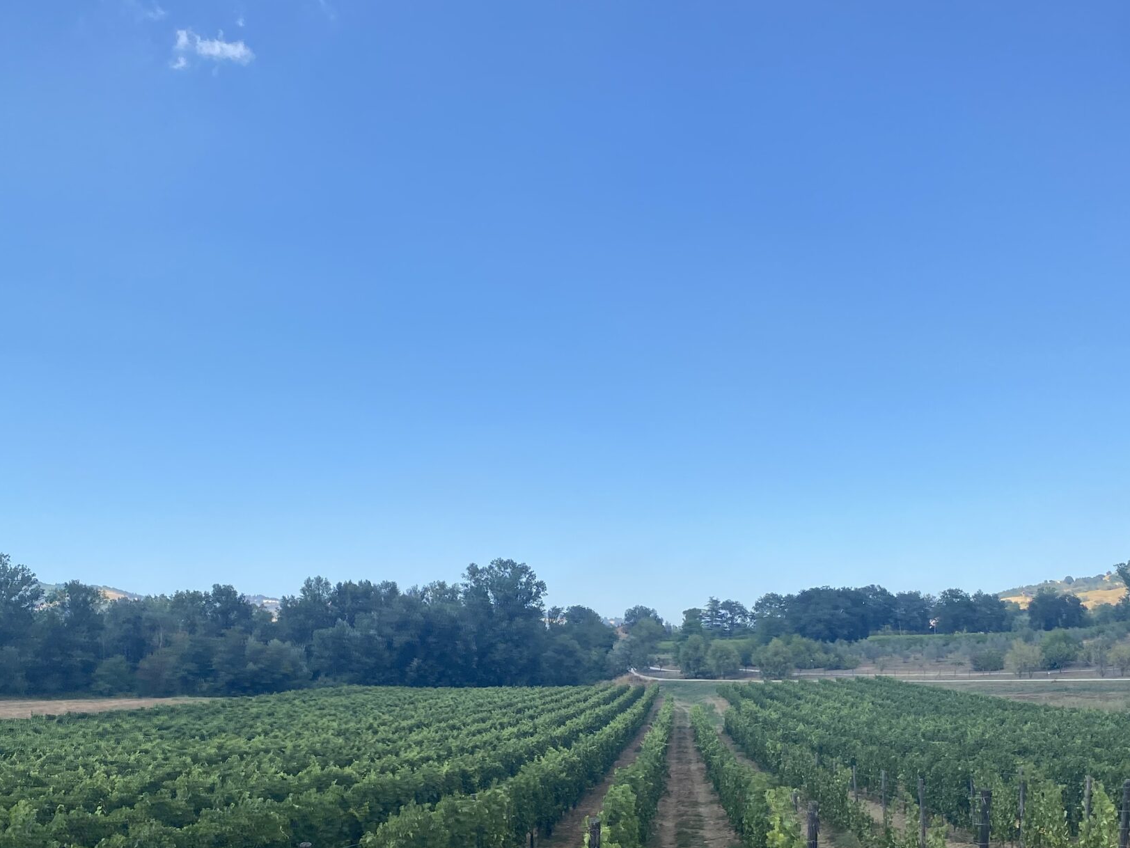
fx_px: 1339
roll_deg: -1.2
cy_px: 657
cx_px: 555
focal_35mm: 41
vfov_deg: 34.3
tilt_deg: -0.1
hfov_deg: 45.8
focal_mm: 4.25
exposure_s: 1/2028
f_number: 1.8
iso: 32
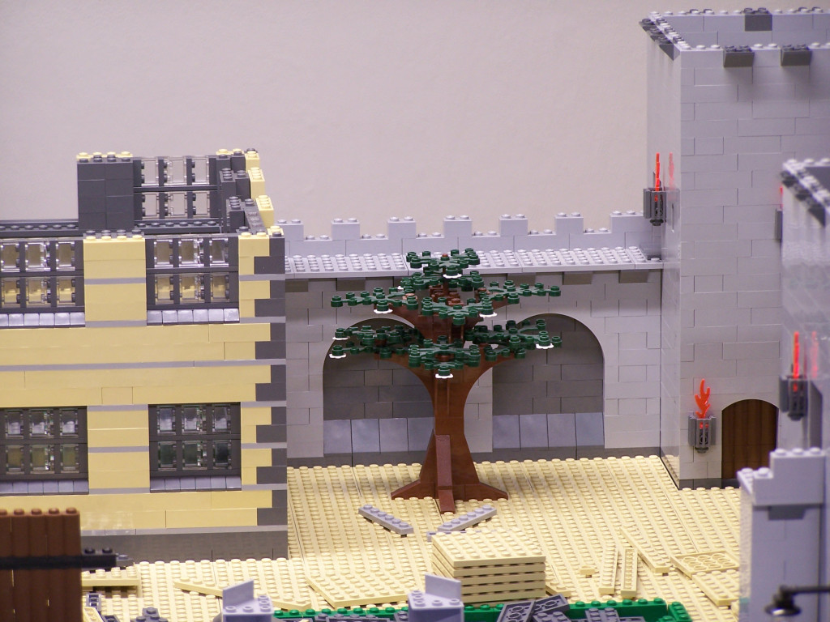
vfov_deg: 8.8
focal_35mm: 169
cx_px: 415
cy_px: 311
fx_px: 4052
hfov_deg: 11.7
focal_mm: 28
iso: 80
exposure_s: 1/6
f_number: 3.2
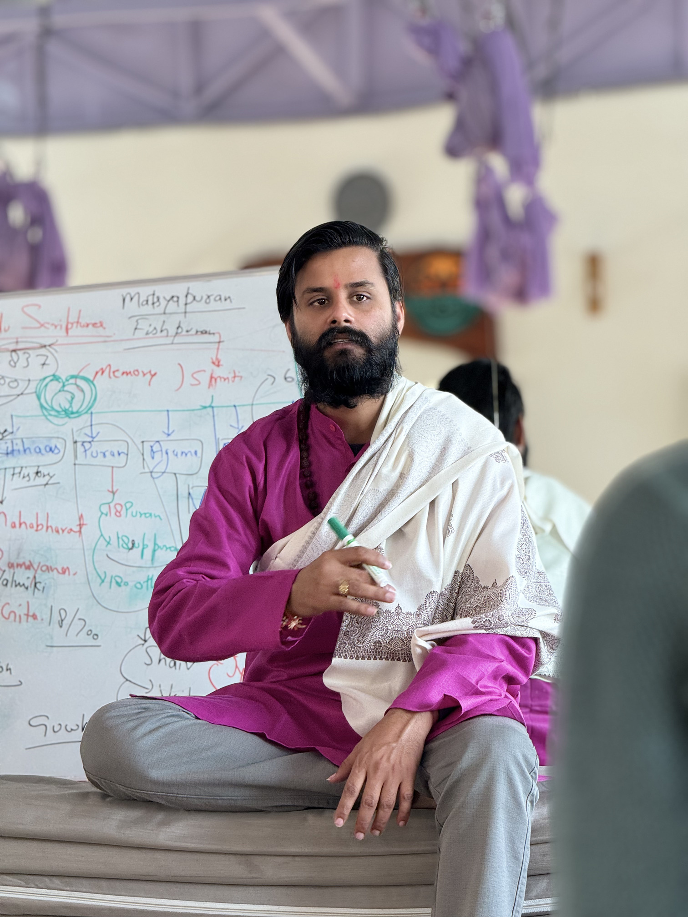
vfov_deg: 16.4
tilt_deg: +7.2
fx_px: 3180
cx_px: 344
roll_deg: +1.5
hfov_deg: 12.3
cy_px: 458
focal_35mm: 120
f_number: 2.8
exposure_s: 1/100
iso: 80
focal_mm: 15.66
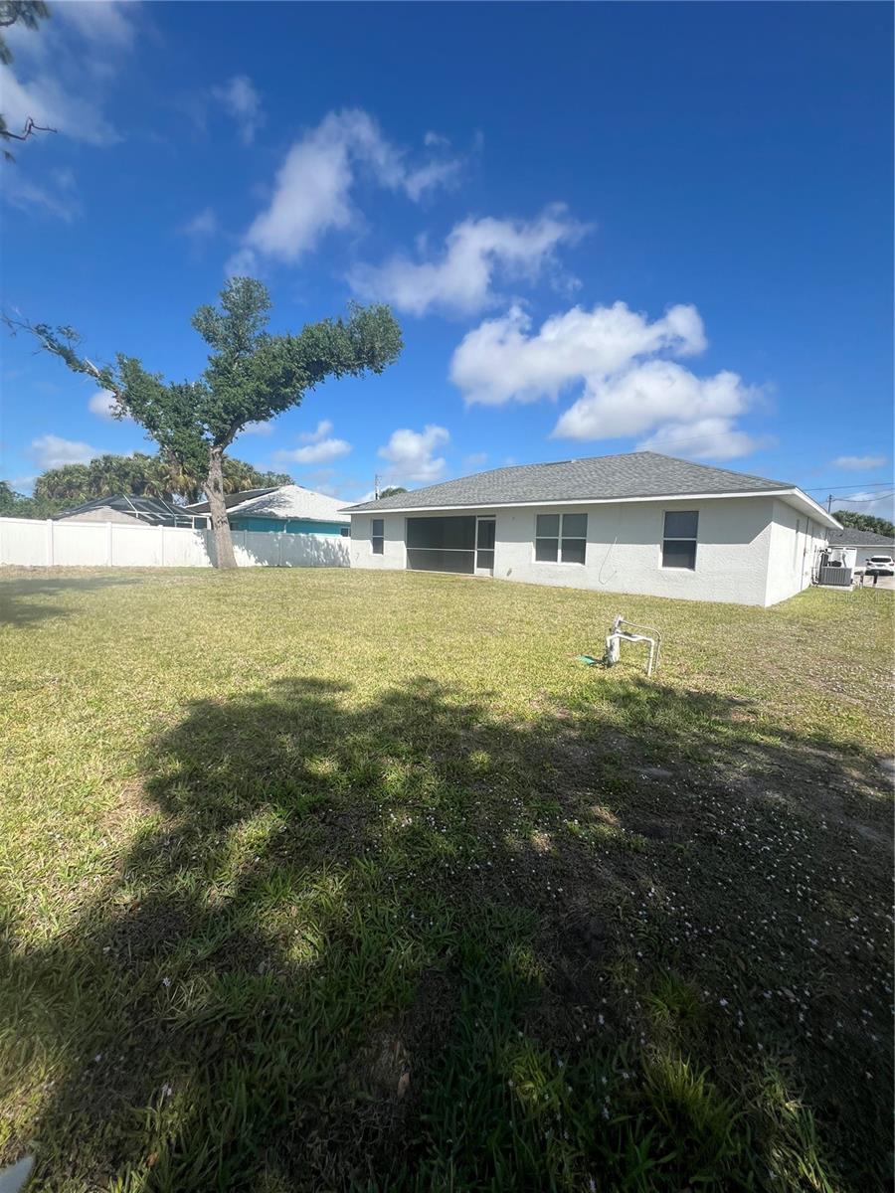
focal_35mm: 13
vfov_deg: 106.2
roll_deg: -0.7
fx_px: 448
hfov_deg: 89.9
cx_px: 448
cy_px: 596
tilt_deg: -5.4
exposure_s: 1/1623
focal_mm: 1.57
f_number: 1.8
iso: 32
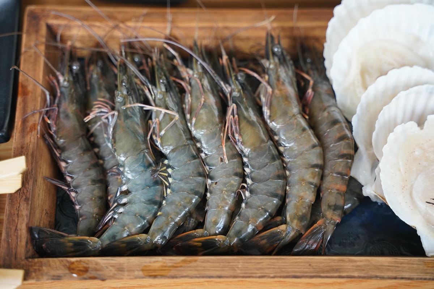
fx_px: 796
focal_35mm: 66
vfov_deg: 20.6
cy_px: 144
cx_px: 217
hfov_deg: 30.5
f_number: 3.5
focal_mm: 66
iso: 1600
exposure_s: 1/80
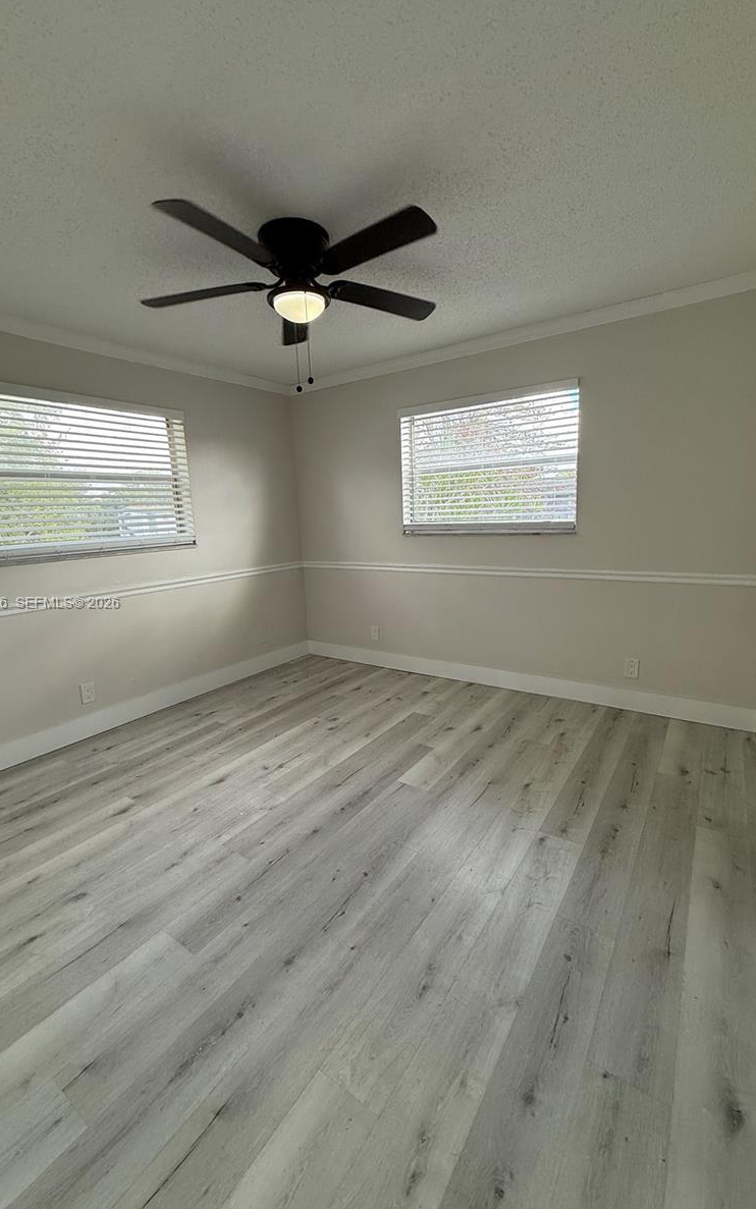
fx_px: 494
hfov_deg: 74.8
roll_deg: +2.1
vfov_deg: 101.5
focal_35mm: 15
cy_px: 604
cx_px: 389
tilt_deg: -10.5
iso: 80
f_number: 2.2
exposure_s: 1/120
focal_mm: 2.22
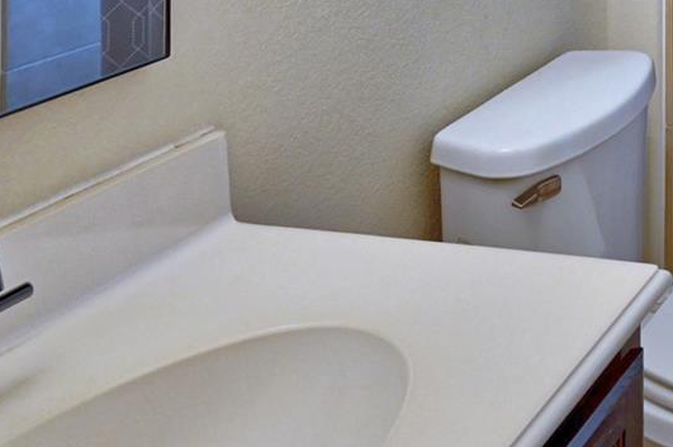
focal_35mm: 54
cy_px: -312
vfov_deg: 19.8
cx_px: 948
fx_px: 1009
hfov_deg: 28.0
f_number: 8
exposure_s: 1/4
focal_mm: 14
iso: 400
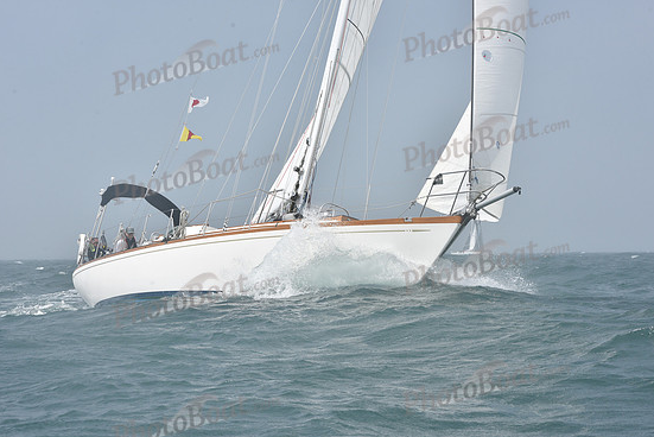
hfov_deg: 20.4
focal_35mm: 100
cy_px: 219
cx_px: 342
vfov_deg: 13.7
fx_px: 1818
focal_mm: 95
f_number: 11
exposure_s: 1/800
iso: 320
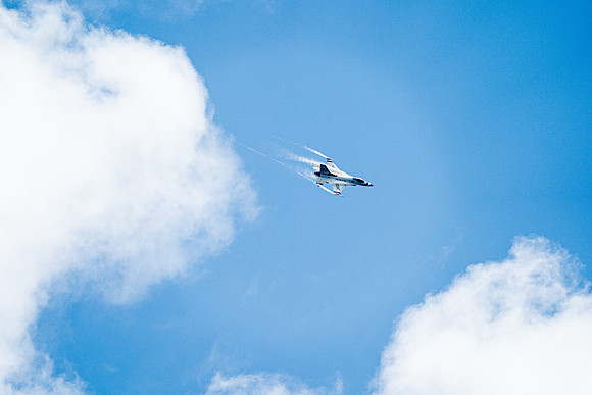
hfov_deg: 5.2
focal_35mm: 400
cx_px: 296
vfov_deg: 3.4
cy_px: 198
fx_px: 6579
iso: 640
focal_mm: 400
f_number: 9
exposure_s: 1/1250
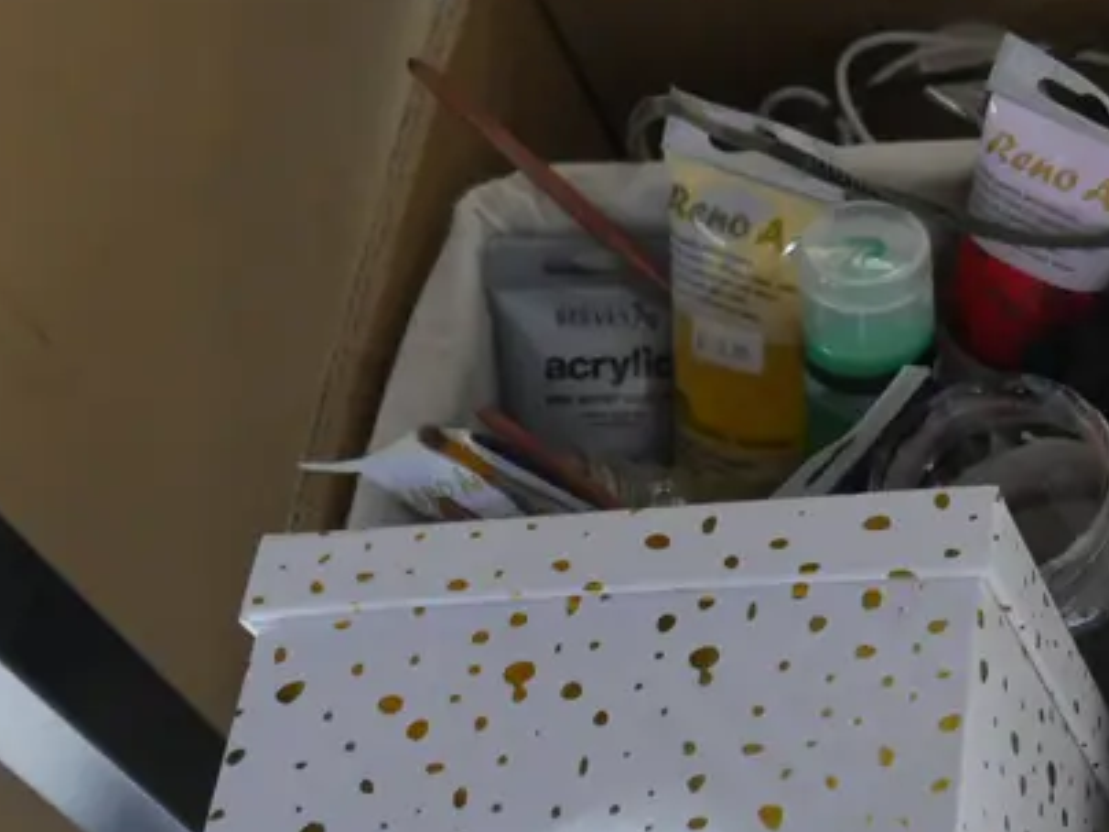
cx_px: 1076
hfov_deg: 26.1
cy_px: 530
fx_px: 2275
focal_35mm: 71
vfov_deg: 20.7
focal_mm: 14
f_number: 3.5
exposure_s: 1/60
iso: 1600
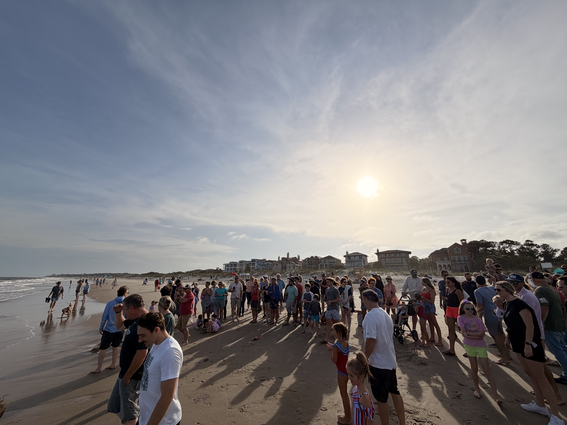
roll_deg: -0.5
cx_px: 284
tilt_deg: +16.6
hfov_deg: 102.1
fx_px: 229
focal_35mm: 14
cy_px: 212
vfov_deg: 85.7
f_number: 2.2
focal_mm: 2.22
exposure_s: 1/2024
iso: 25
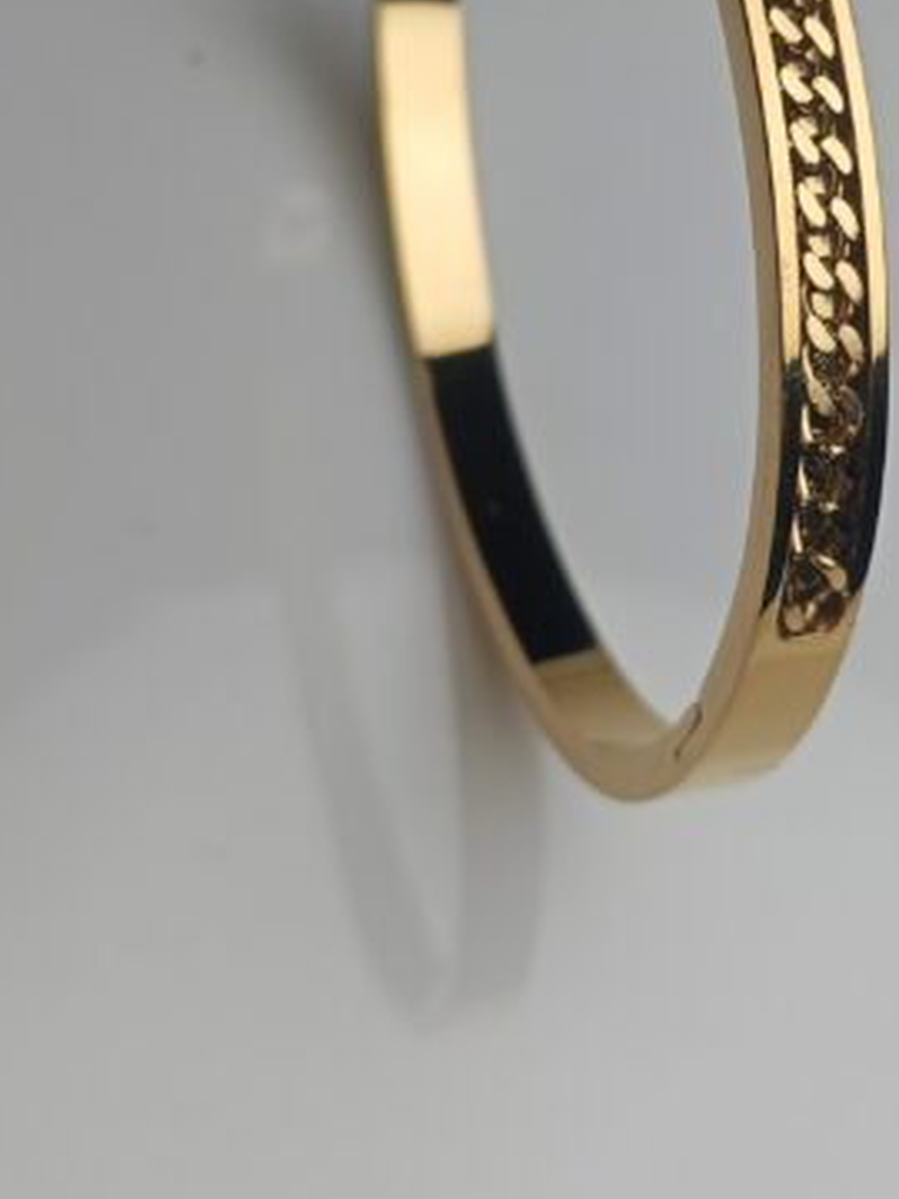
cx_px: 676
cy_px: 298
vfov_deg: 30.7
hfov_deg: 23.4
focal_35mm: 62
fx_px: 2147
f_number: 1.8
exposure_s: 1/568
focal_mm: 3.98
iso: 50
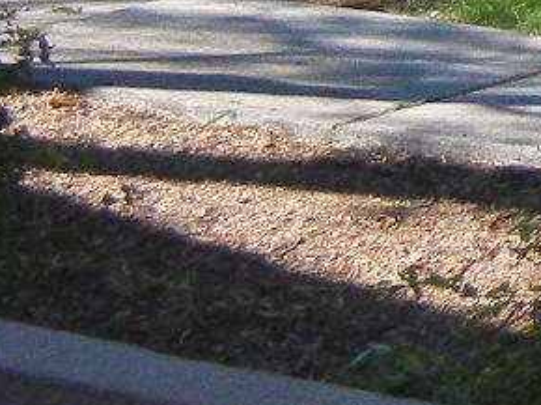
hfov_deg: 8.5
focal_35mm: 212
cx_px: 1304
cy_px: -284
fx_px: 3311
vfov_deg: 6.9
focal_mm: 5.4
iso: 230
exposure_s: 1/304
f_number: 7
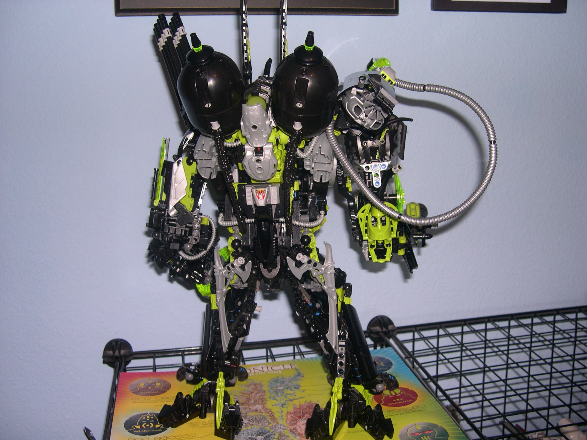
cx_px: 294
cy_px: 220
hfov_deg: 49.0
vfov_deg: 37.7
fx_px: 644
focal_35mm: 38
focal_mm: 8
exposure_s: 1/60
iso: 100
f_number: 2.8
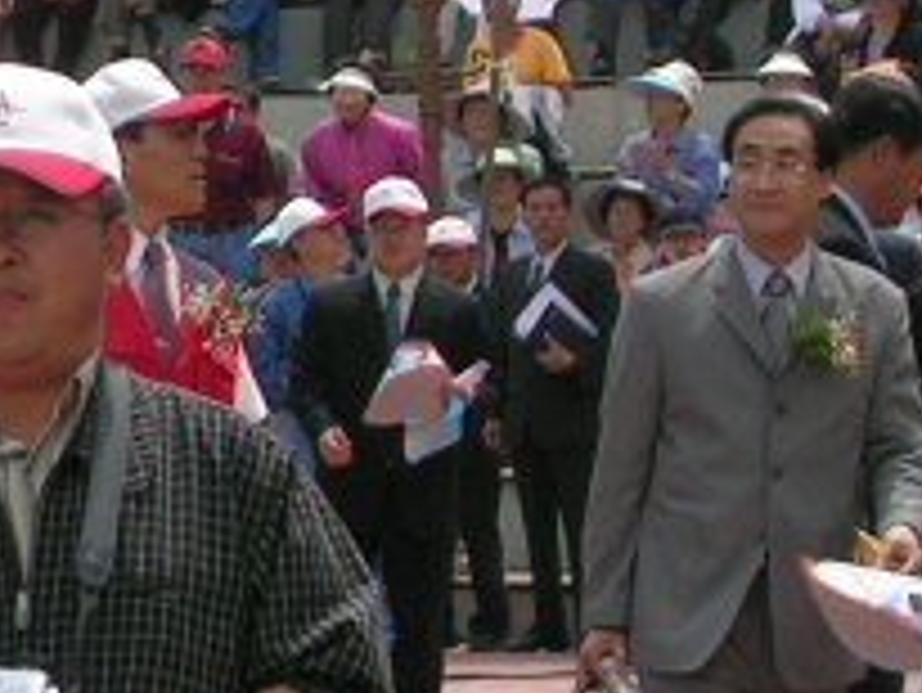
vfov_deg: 4.1
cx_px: -486
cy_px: 479
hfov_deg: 5.5
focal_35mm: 359
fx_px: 9568
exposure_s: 1/382
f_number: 4.9
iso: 50
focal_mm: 16.2
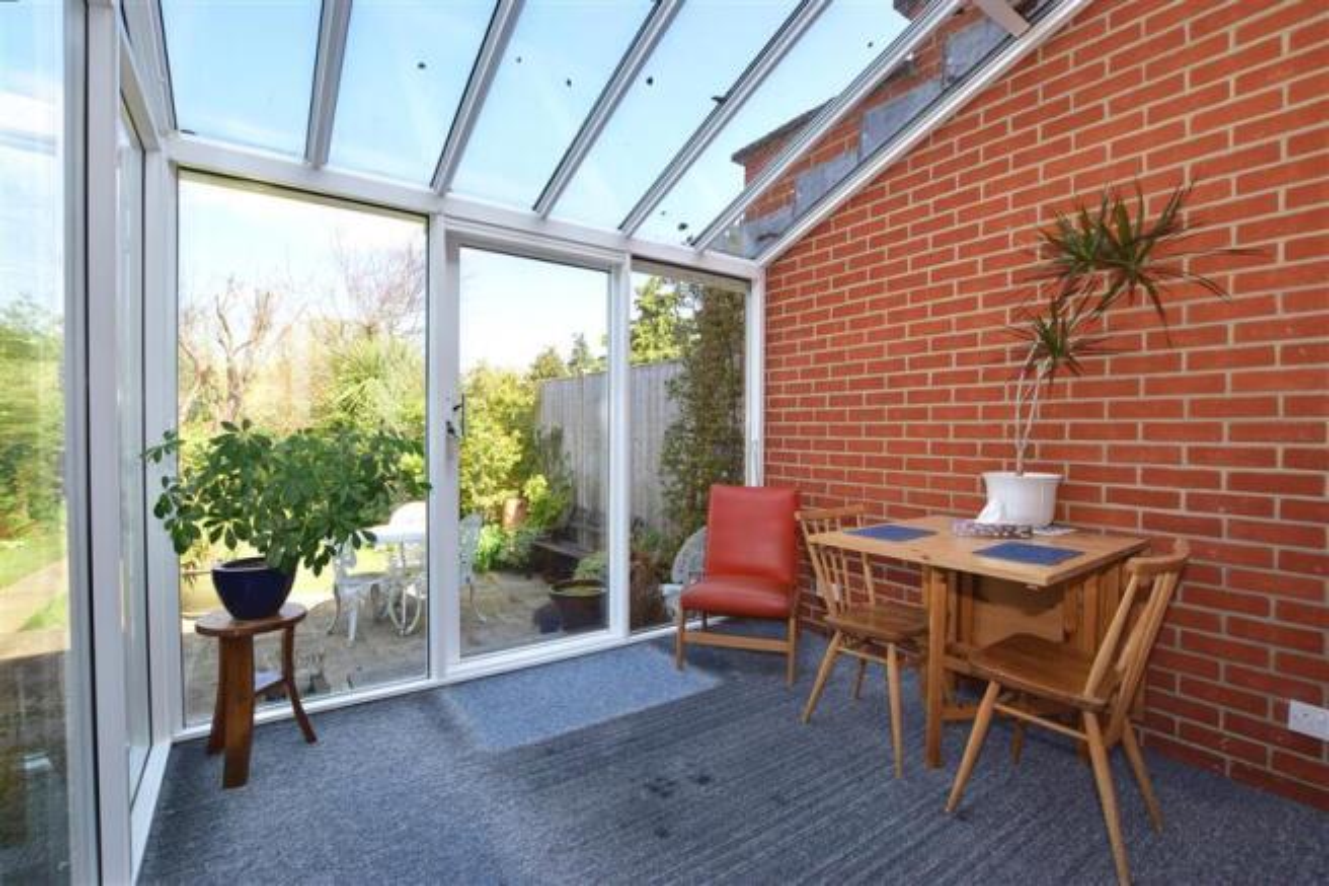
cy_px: 443
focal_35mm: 15
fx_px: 554
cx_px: 664
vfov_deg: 77.3
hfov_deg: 100.4
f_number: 11
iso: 400
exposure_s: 1/200
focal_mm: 10
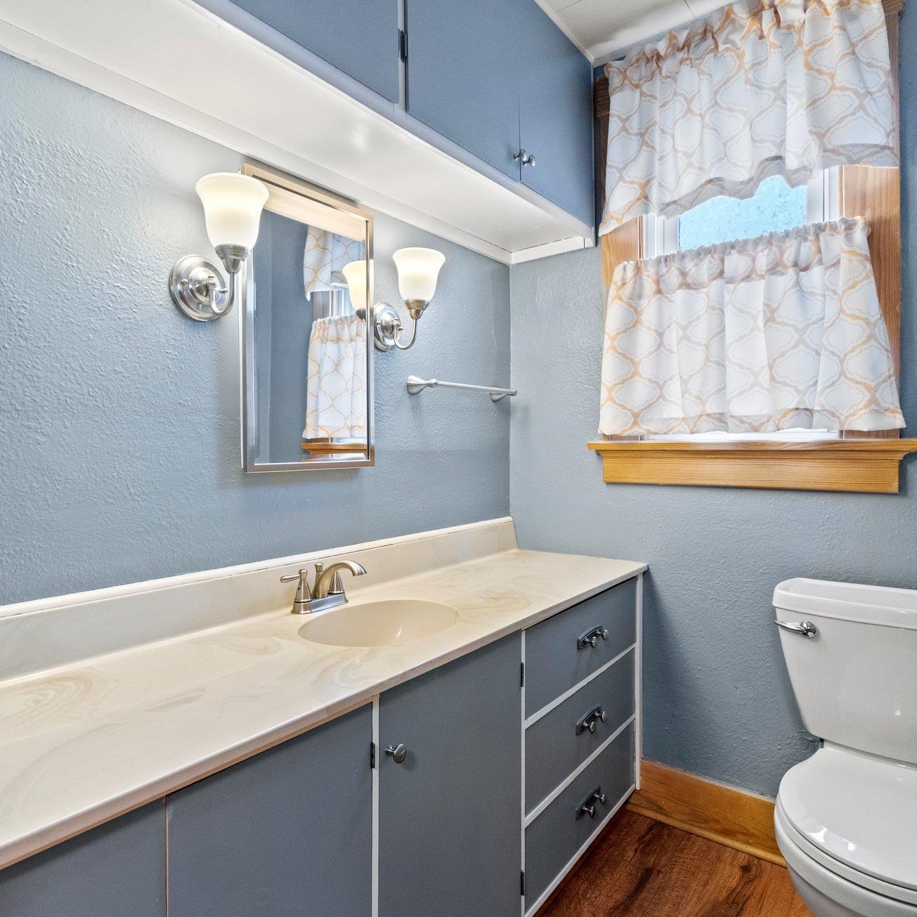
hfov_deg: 74.5
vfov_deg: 74.8
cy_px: 448
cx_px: 402
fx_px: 599
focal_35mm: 20
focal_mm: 10
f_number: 4
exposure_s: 1/10
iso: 800
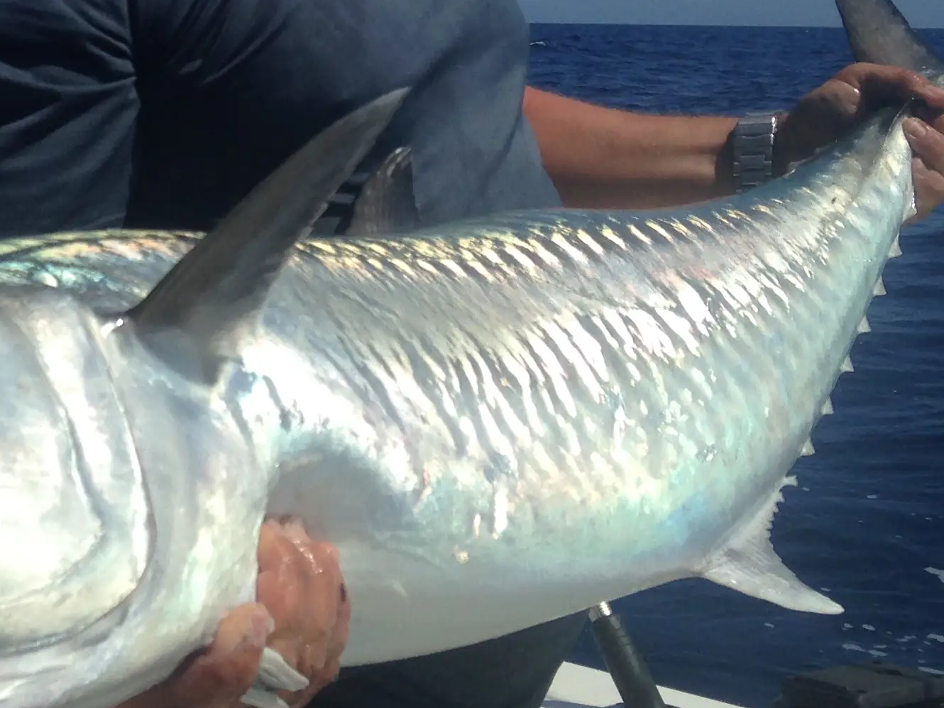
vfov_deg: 17.7
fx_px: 2209
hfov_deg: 23.2
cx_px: 23
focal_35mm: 81
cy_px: -30
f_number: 2.4
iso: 50
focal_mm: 4.12
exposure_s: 1/3623
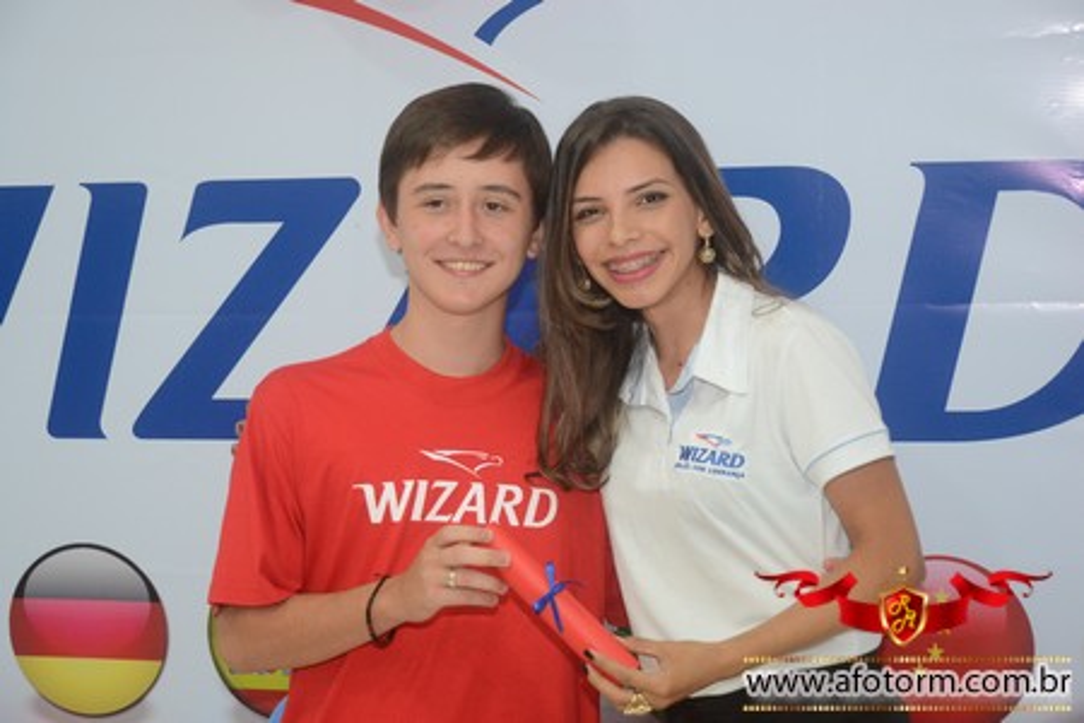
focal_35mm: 87
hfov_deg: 23.4
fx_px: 2619
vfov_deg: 15.7
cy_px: 362
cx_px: 542
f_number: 5
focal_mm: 58
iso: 1600
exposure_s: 1/80
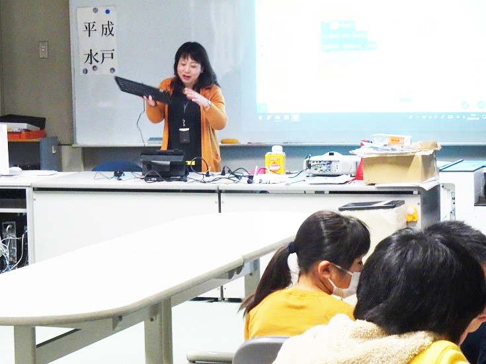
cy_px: 182
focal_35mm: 115
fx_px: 1614
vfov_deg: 12.9
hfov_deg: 17.1
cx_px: 243
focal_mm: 19.68
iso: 800
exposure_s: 1/40
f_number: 5.6
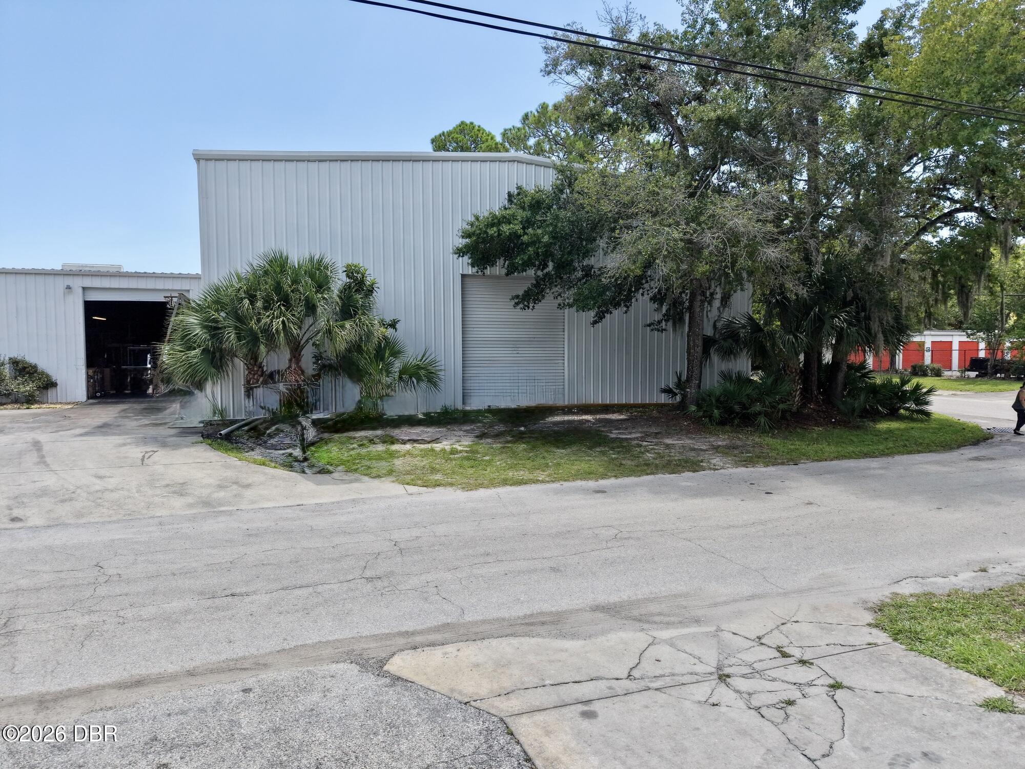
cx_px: 512
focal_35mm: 24
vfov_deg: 56.8
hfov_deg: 71.6
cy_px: 384
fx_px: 711
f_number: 1.8
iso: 300
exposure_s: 1/3200
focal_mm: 8.67
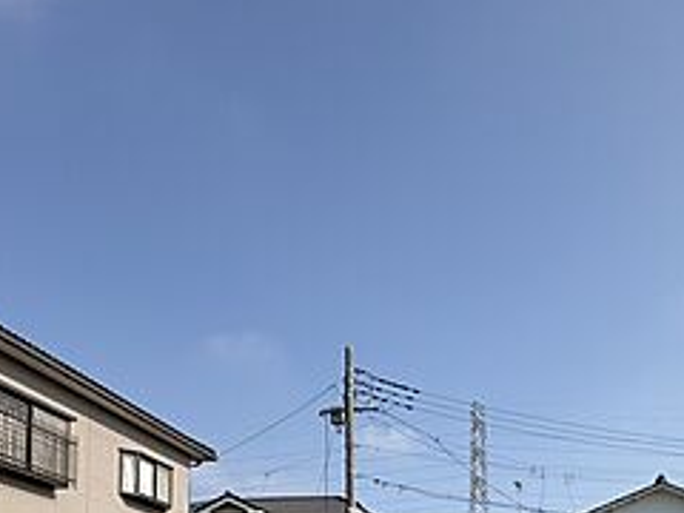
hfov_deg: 49.5
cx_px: 550
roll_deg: +2.2
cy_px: 618
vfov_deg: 33.1
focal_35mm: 35
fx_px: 692
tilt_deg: +2.4
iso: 50
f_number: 2.2
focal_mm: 2.22
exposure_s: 1/1789
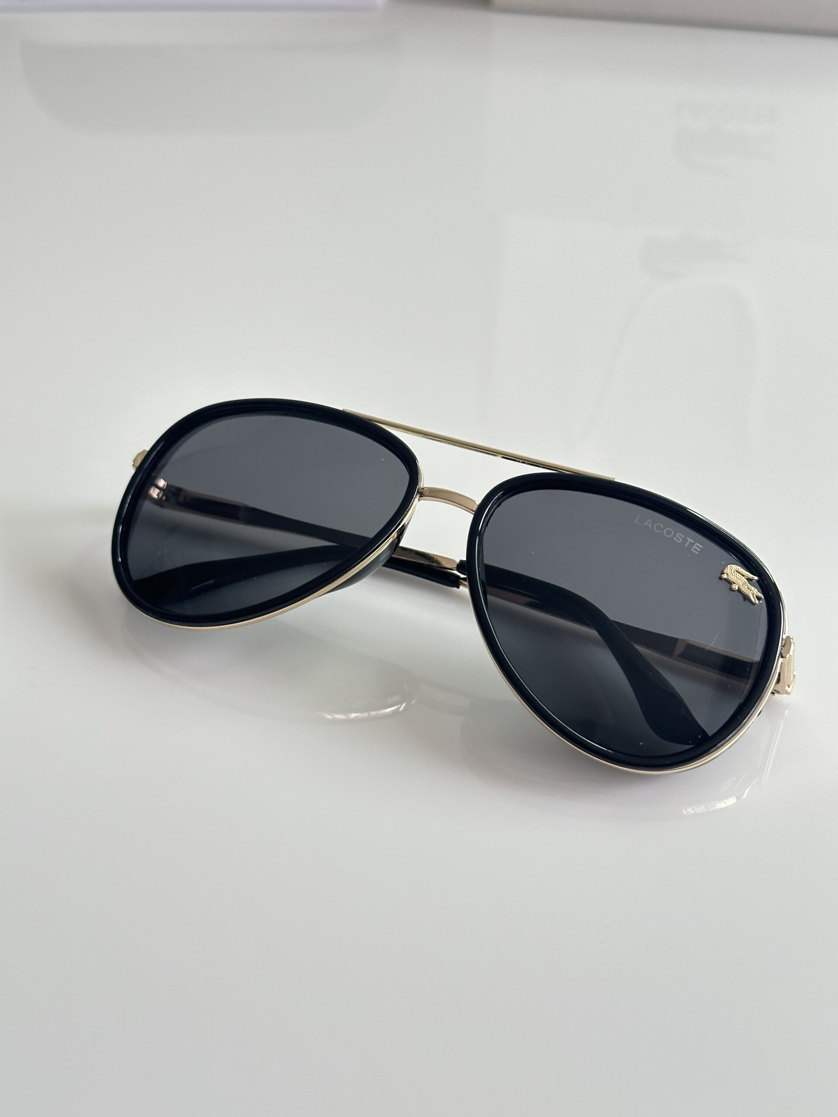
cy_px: 558
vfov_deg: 39.7
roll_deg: -0.3
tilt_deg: -38.2
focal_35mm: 48
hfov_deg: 30.3
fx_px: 1549
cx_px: 419
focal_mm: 6.86
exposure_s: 1/67
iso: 80
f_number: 1.78
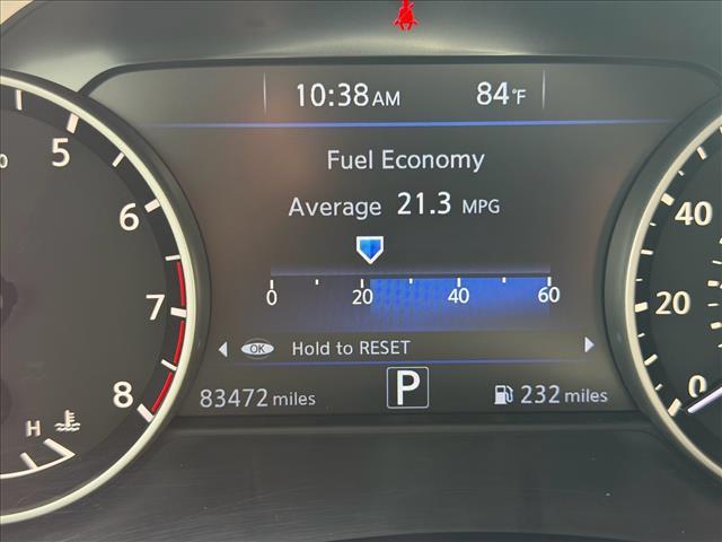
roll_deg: -0.1
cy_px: 271
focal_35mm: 48
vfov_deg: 30.3
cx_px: 361
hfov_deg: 39.7
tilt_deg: -30.0
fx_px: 1001
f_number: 1.78
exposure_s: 1/60
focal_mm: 6.76
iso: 100
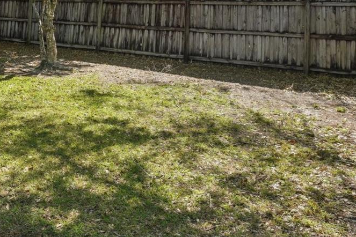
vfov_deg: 30.4
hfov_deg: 40.8
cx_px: -8
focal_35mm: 41
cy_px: 3
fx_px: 405
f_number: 8
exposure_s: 1/500
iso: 800
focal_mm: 17
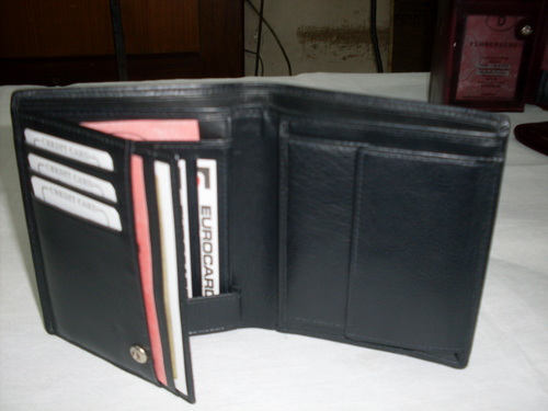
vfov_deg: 37.7
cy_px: 206
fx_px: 602
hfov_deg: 49.0
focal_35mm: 38
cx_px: 274
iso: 100
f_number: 2.8
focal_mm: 6.3
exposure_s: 1/45
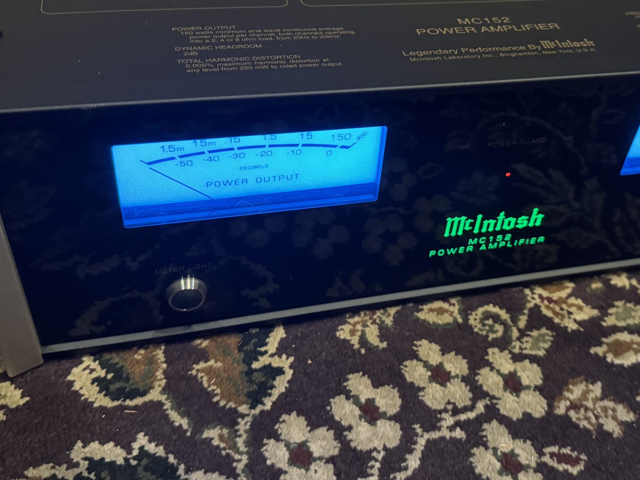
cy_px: 176
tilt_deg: -39.9
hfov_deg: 47.2
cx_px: 418
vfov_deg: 36.6
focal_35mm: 39
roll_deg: -9.7
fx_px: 721
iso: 1000
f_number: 1.78
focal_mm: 6.76
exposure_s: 1/30
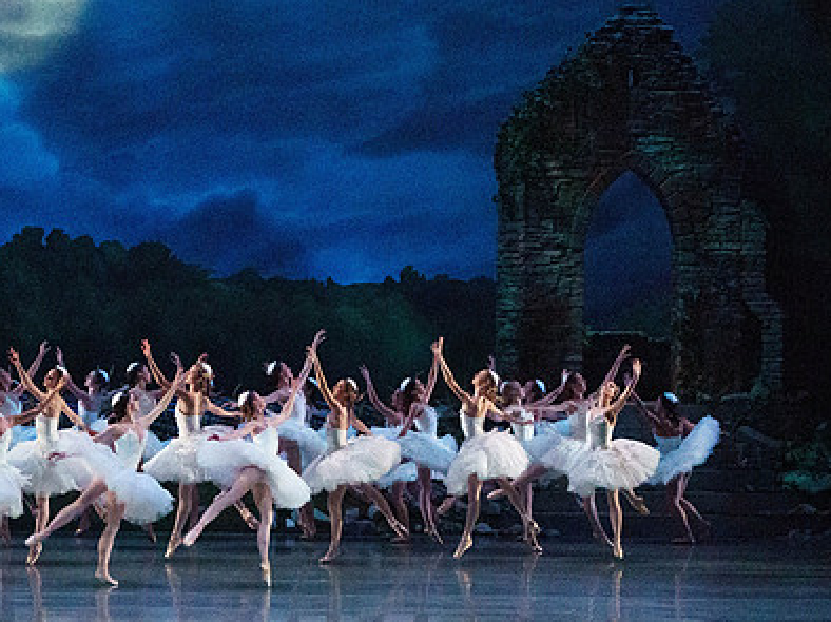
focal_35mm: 178
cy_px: 245
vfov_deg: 8.3
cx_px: 348
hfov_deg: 11.1
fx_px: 4271
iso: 8000
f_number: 5.6
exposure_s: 1/320
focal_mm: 100
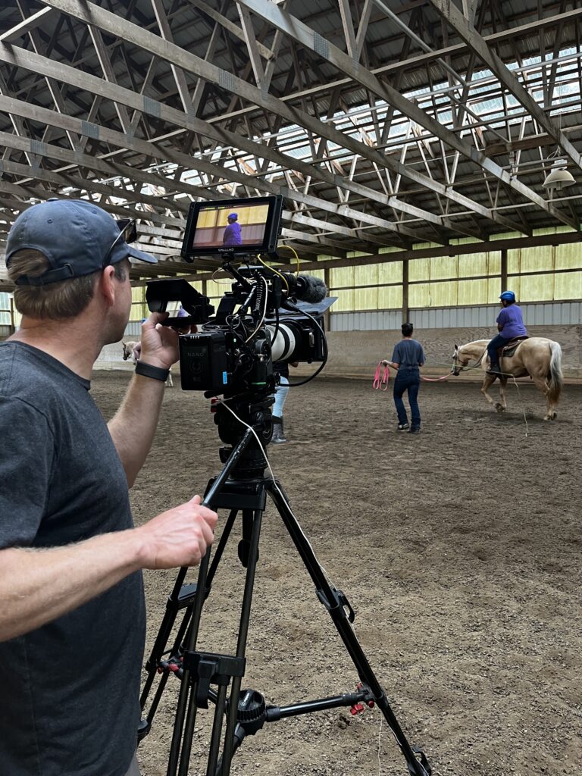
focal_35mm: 26
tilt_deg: -5.0
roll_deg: +2.0
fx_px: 583
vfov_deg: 67.3
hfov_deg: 53.1
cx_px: 291
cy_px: 388
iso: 125
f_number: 1.6
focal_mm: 5.1
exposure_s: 1/63
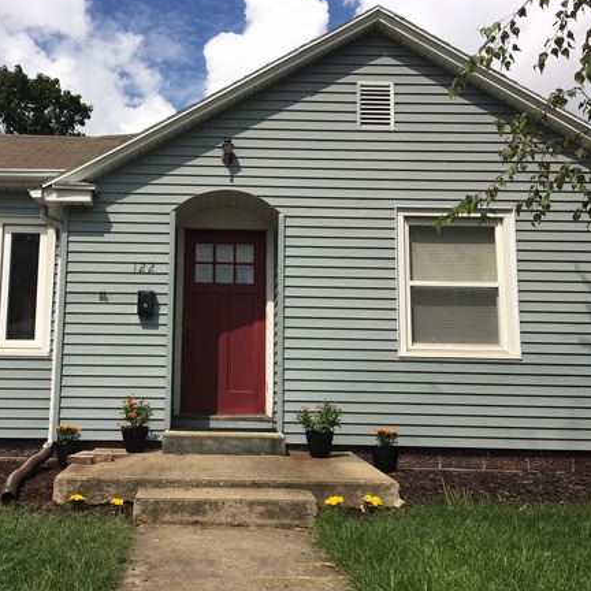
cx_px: 213
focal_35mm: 38
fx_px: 734
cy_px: 308
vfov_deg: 43.8
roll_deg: -0.8
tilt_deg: +9.0
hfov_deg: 43.4
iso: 25
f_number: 2.2
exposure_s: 1/2747
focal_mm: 4.15
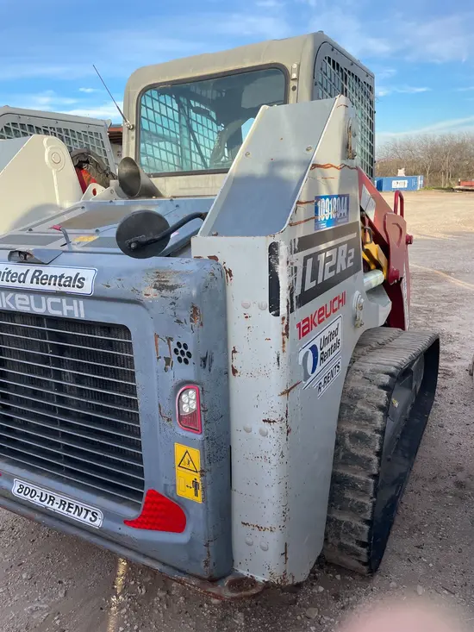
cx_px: 237
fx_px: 475
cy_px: 316
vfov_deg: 67.3
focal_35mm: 26
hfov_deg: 53.1
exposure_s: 1/754
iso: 32
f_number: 1.6
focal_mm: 4.2
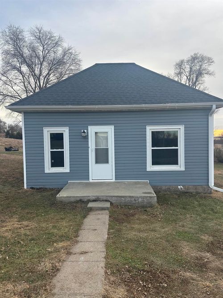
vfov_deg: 71.6
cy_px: 149
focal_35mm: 24
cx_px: 112
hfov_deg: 56.8
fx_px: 206
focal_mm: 6.86
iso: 80
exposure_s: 1/816
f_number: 1.78
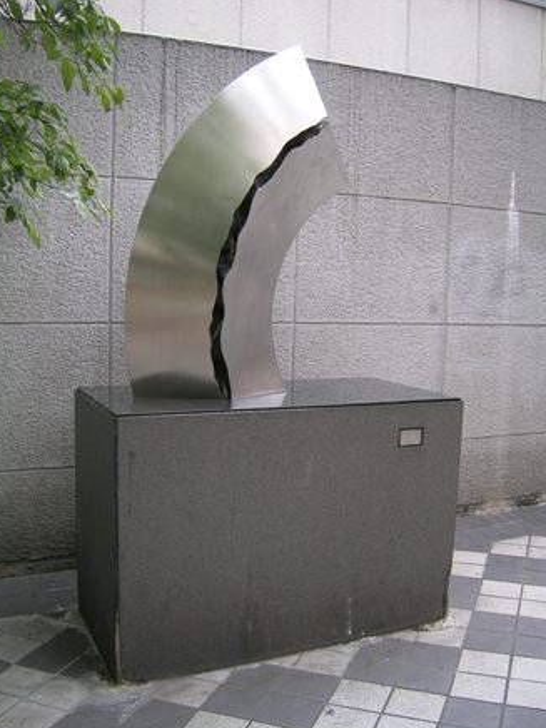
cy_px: 371
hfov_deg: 39.7
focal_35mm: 36
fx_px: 757
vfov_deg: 51.4
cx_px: 269
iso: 50
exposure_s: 1/40.5
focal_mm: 5.4
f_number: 2.8
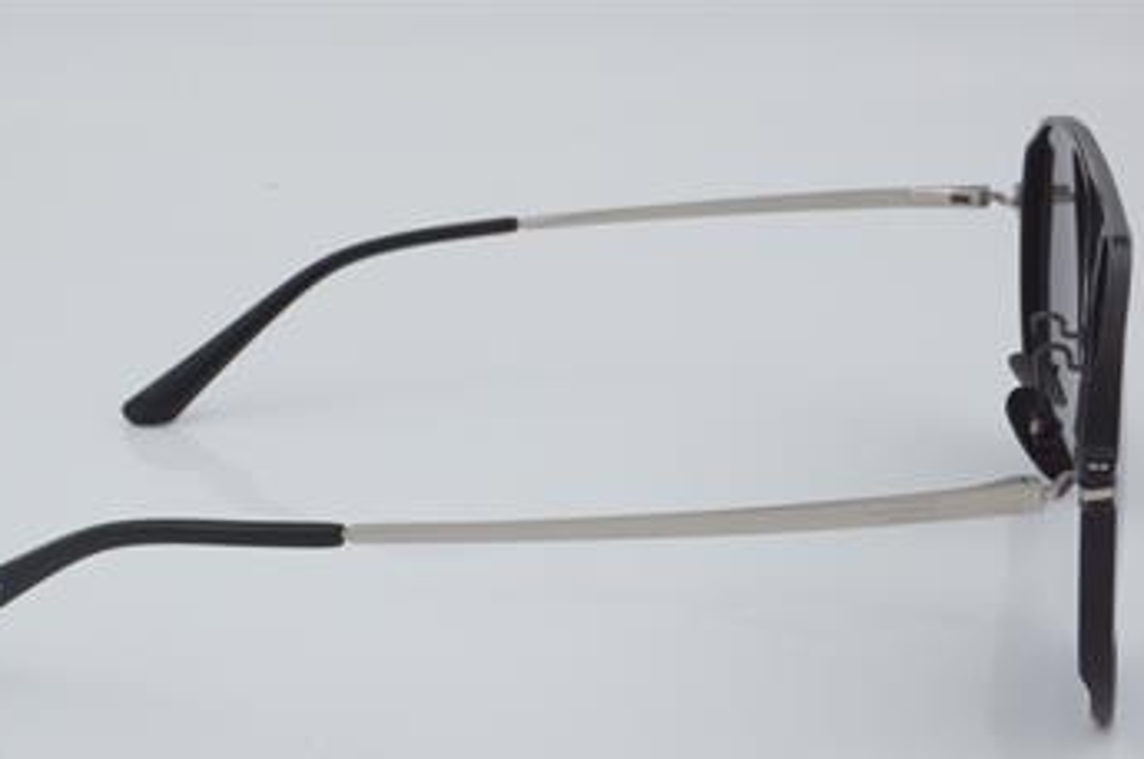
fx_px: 2761
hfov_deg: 23.4
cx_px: 517
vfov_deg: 15.7
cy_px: 434
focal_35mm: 87
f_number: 32
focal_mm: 50
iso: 100
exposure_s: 1/3
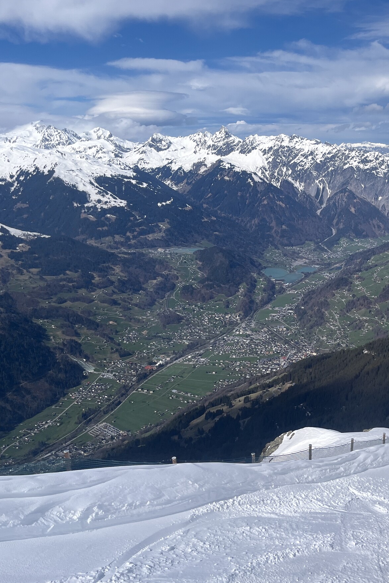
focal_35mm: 37
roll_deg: +1.2
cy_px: 286
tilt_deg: -14.5
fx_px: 600
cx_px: 335
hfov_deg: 34.3
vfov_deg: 51.9
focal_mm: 5.1
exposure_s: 1/3745
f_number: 1.6
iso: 50
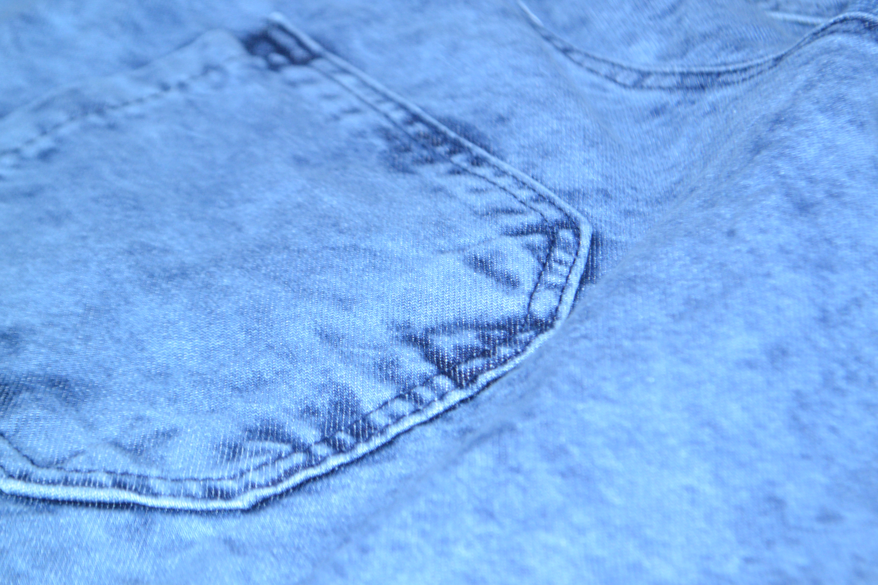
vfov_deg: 16.6
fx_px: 2012
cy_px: 292
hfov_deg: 24.6
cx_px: 439
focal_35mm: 82
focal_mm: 55
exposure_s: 1/25
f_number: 7.1
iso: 1600
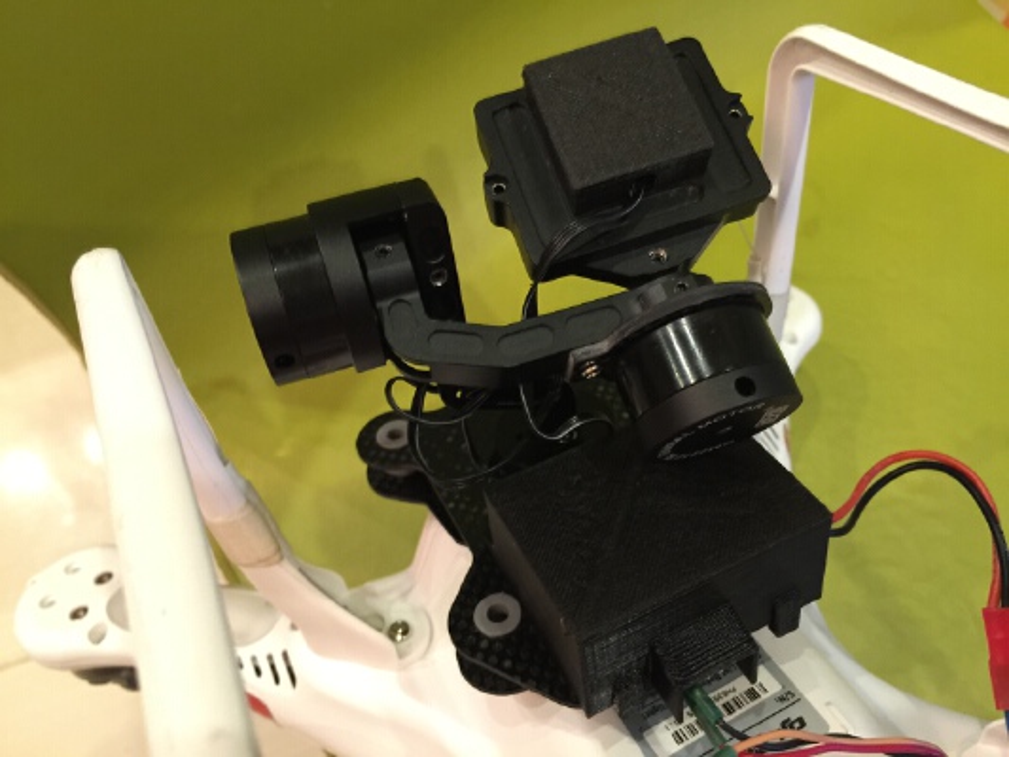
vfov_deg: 48.2
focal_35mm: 29
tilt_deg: -71.4
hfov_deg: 61.6
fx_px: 845
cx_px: 504
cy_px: 378
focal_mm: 4.15
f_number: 2.2
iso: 125
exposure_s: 1/8
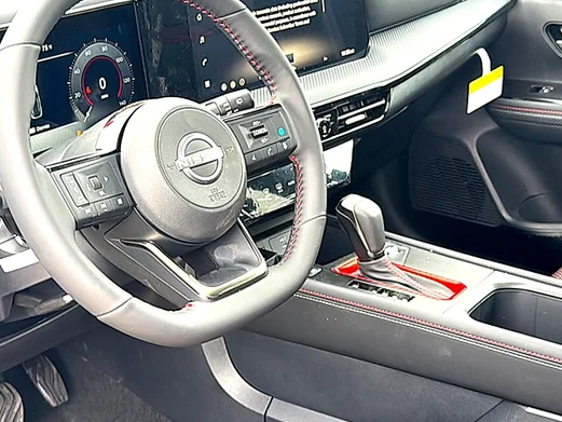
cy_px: 215
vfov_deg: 30.9
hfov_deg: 40.4
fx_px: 763
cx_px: 279
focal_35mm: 47
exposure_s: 1/93
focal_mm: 6.86
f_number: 1.78
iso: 100
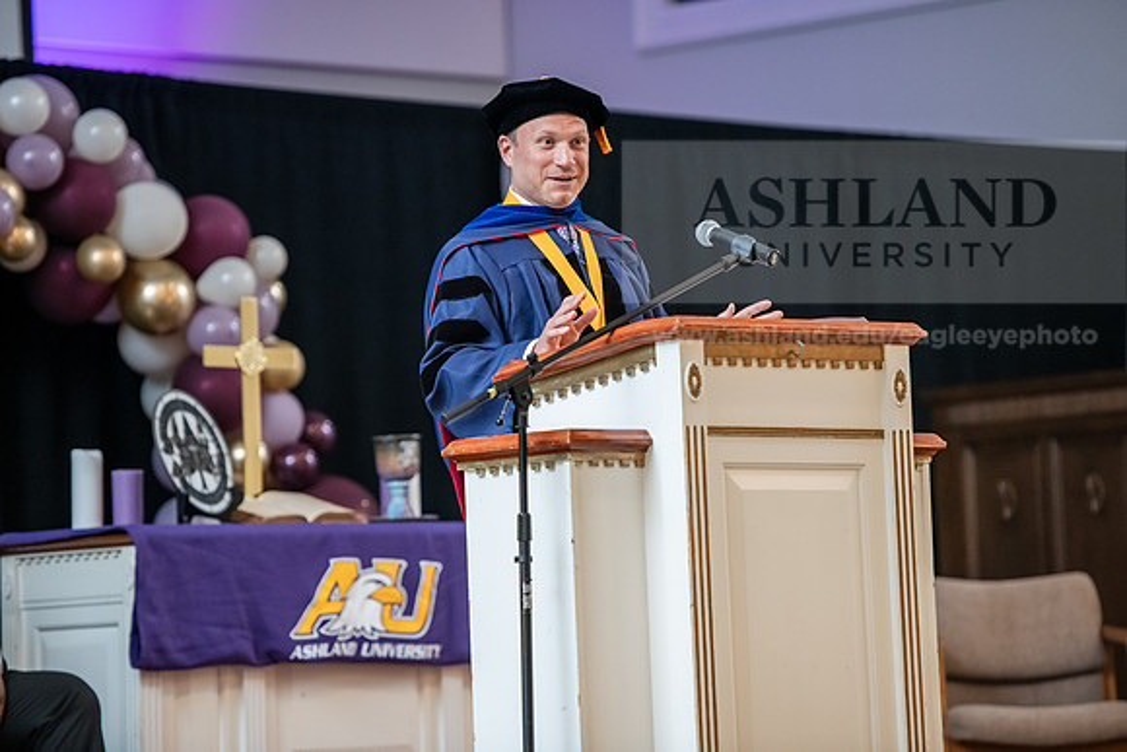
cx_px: 564
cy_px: 376
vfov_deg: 8.3
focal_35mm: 165
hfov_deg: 12.4
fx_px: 5166
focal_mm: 165
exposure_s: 1/200
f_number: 3.2
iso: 2500
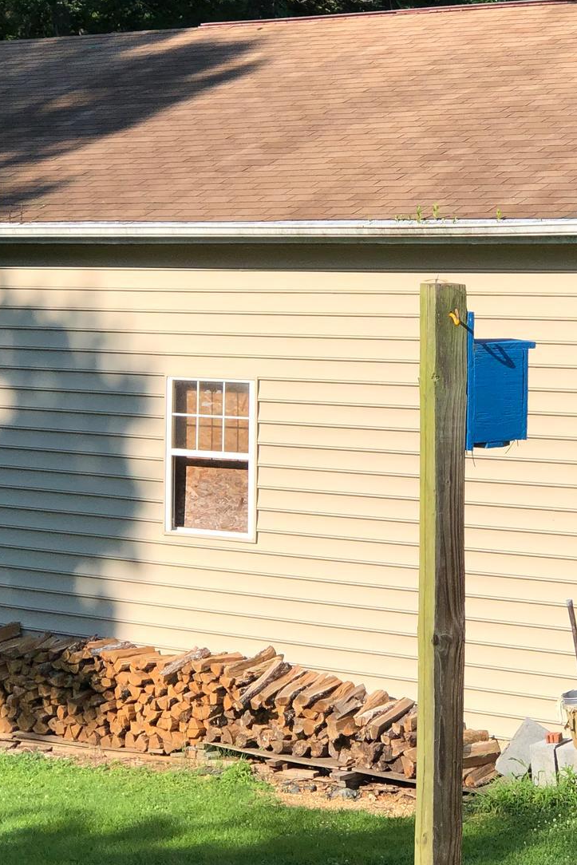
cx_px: 401
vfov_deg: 18.2
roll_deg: -1.0
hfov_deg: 12.2
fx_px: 2692
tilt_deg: -2.3
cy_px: 355
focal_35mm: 112
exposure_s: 1/899
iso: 20
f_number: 2.8
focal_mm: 6.6
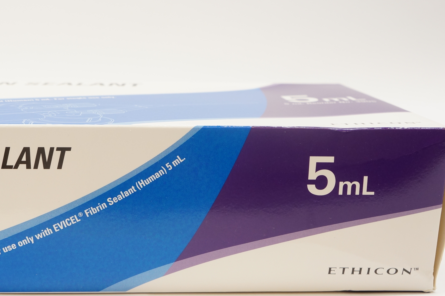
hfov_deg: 30.2
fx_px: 801
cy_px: 187
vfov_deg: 20.9
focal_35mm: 65
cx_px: 82
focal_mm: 25
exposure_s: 1/50
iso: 400
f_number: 5.6
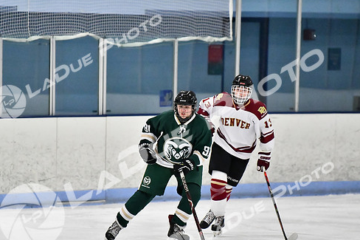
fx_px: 3389
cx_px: 162
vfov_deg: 4.1
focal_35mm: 339
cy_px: 141
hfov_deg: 6.1
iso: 8000
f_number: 2.8
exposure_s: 1/1250
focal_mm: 190
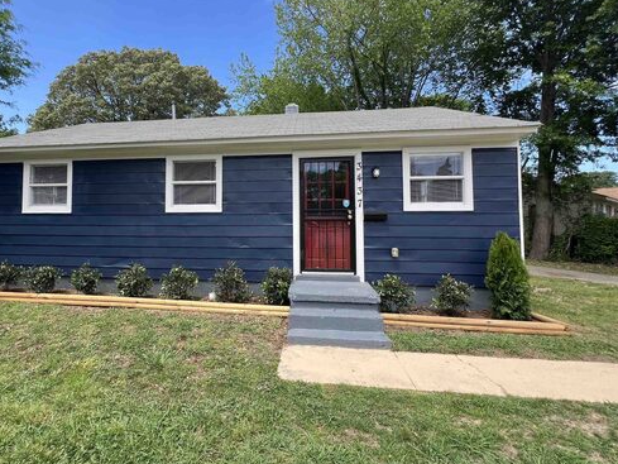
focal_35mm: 17
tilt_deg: +1.7
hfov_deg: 90.2
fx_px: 304
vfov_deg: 74.5
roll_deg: -0.4
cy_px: 207
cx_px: 258
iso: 32
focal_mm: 1.57
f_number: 1.8
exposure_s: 1/539
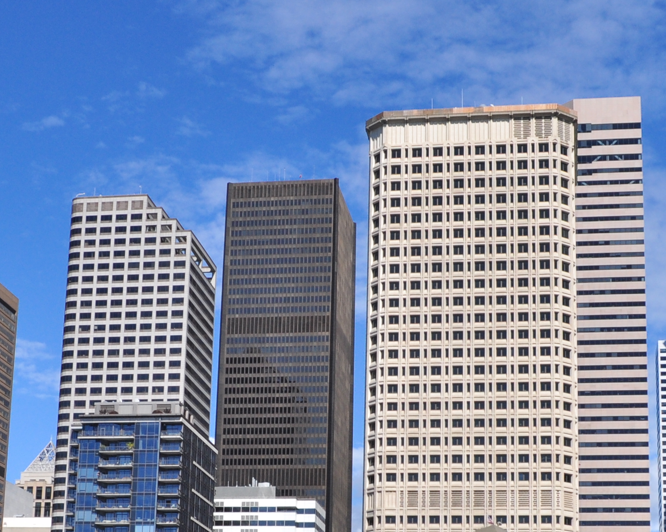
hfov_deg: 26.0
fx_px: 1439
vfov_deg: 20.6
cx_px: 293
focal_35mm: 73
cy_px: 451
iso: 200
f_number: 11
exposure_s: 1/500
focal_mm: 18
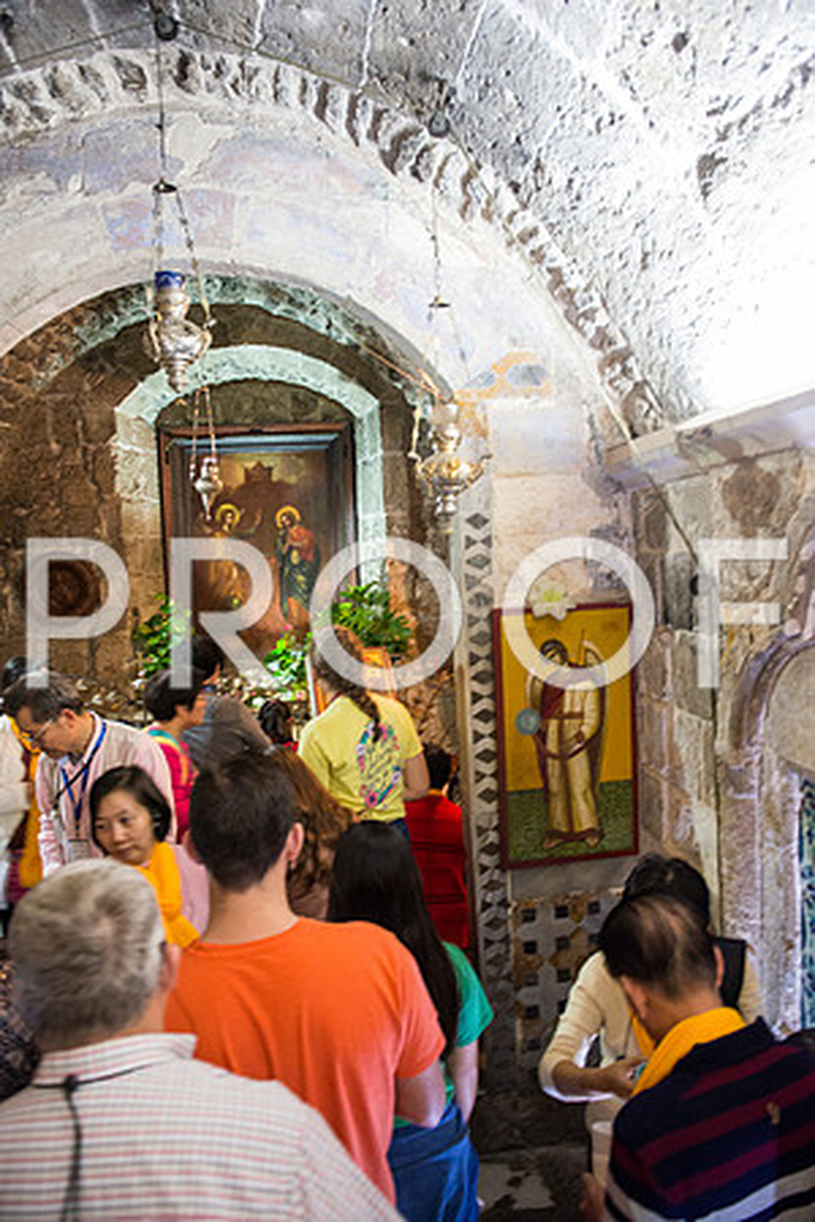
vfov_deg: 73.7
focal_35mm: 24
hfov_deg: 53.1
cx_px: 408
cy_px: 611
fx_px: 815
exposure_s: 1/25
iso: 3200
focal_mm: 24
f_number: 2.8
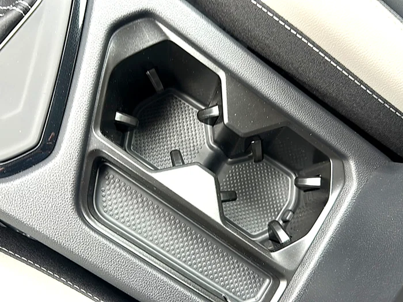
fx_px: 291
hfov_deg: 69.4
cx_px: 202
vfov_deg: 54.9
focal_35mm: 25
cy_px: 151
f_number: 1.78
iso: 80
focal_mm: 6.86
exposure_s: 1/40
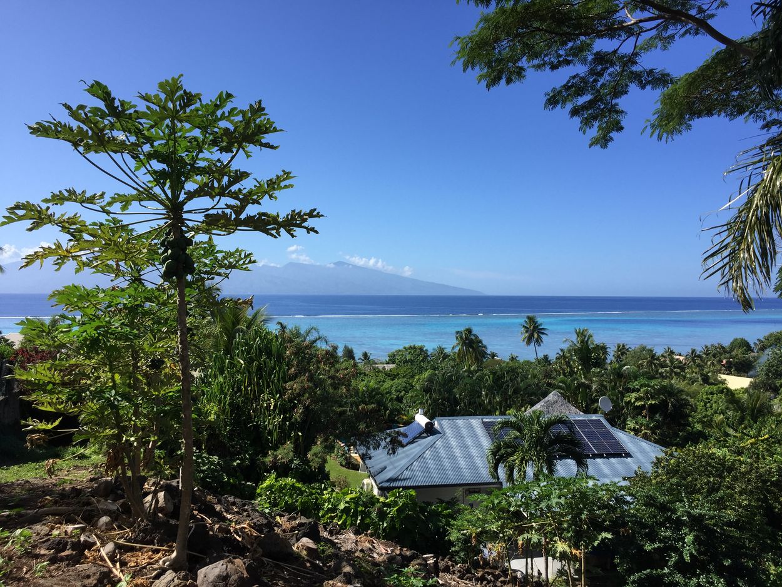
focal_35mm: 29
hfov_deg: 61.7
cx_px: 391
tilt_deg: -0.6
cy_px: 294
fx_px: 655
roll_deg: -1.7
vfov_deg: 48.2
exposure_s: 1/1721
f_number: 2.2
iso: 32
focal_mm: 4.15
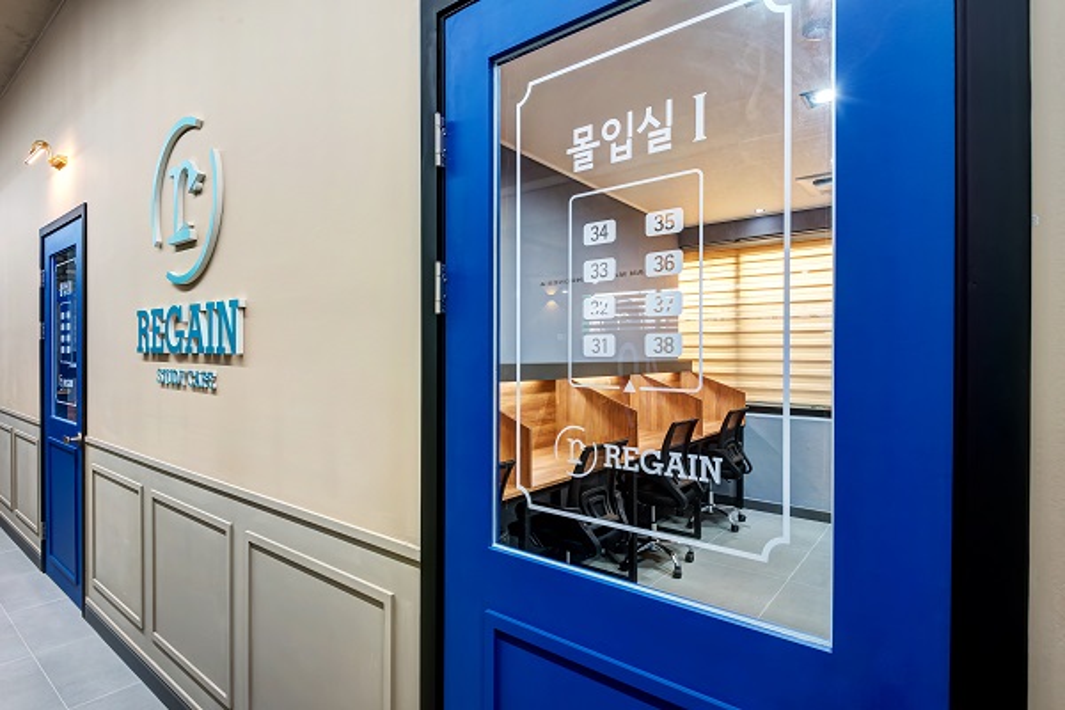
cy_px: 355
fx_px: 562
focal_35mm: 19
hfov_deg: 86.9
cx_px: 532
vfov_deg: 64.6
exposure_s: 1/2
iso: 100
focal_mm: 19
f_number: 11
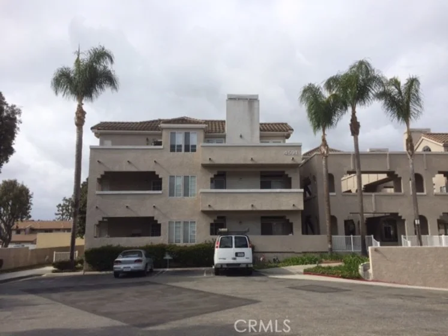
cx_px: 224
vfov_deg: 48.2
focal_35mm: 29
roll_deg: +0.2
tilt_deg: +7.7
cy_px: 168
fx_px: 375
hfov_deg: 61.7
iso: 32
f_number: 2.2
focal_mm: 4.15
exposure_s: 1/2415
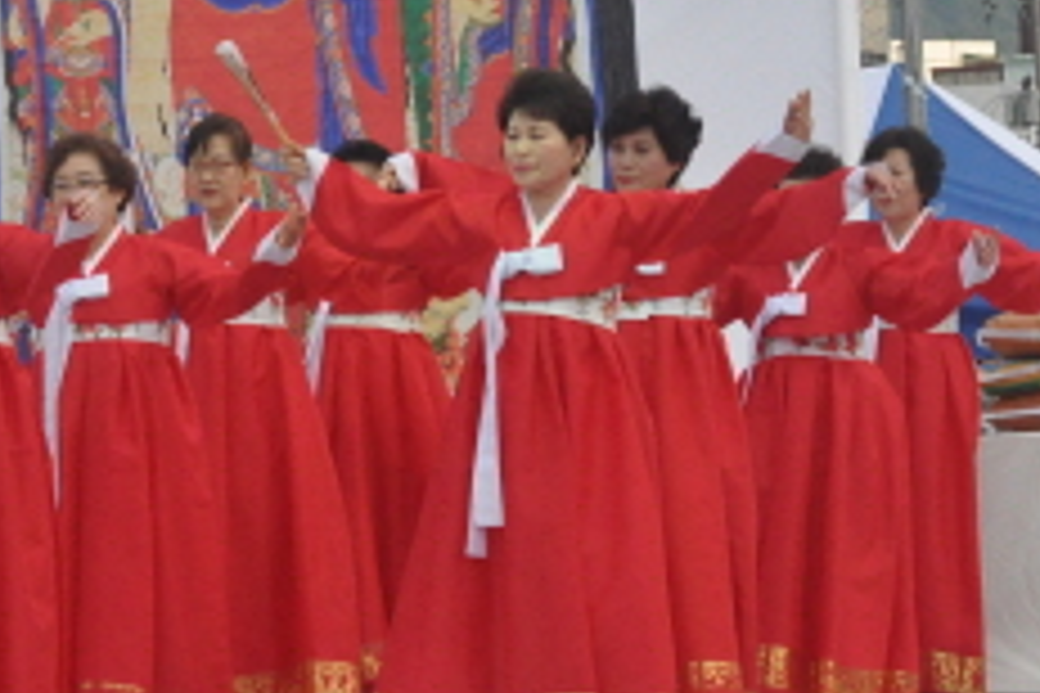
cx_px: -144
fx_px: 4795
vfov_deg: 8.2
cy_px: 92
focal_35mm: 166
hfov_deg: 12.1
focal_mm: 40
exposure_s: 1/1000
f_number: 7.1
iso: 2000
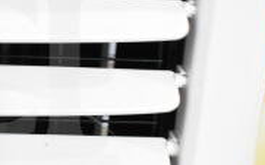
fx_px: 857
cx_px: -47
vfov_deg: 11.0
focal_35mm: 119
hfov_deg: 16.9
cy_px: 107
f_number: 4.5
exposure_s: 1/80
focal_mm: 23
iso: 1600
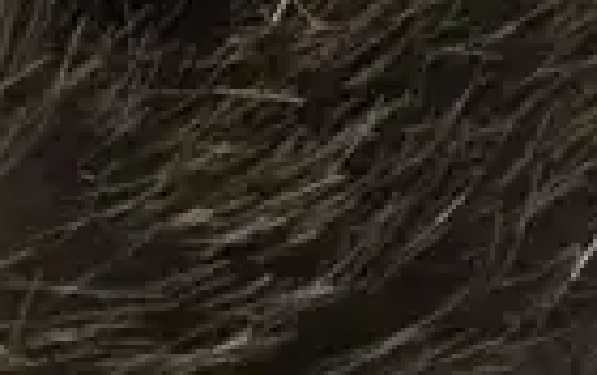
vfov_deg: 5.5
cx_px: -196
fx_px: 3813
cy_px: -409
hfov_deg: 8.8
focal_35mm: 234
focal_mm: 3.3
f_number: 2.4
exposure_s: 1/100
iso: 40
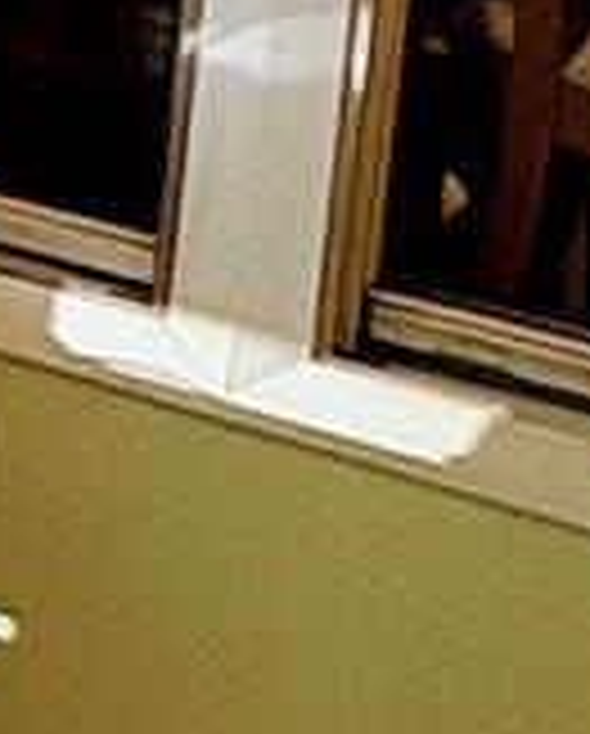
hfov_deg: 6.6
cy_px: -342
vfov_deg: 13.6
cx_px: -2225
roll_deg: +2.7
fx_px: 2917
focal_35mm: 134
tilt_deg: -9.2
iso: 50
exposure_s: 1/605
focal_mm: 2.22
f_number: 2.2
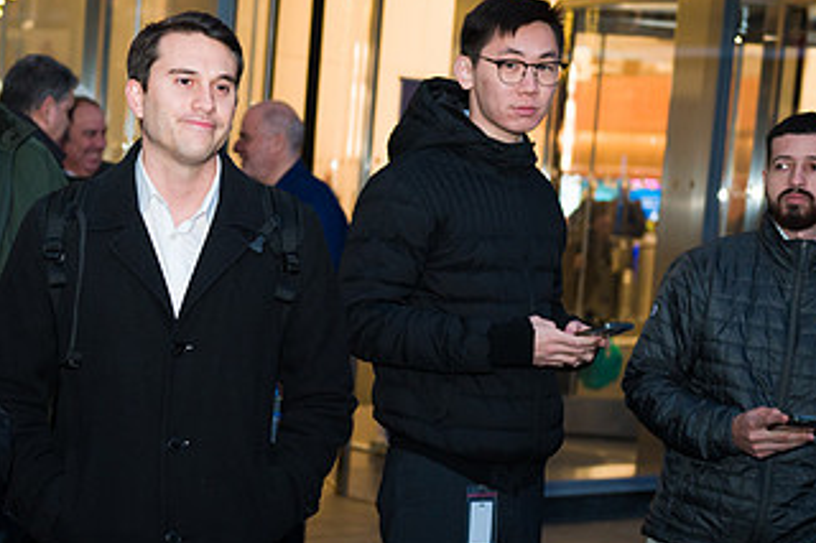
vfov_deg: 15.7
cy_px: 337
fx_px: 1971
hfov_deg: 23.1
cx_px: 166
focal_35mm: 87
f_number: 4
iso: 1600
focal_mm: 48
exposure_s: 1/200
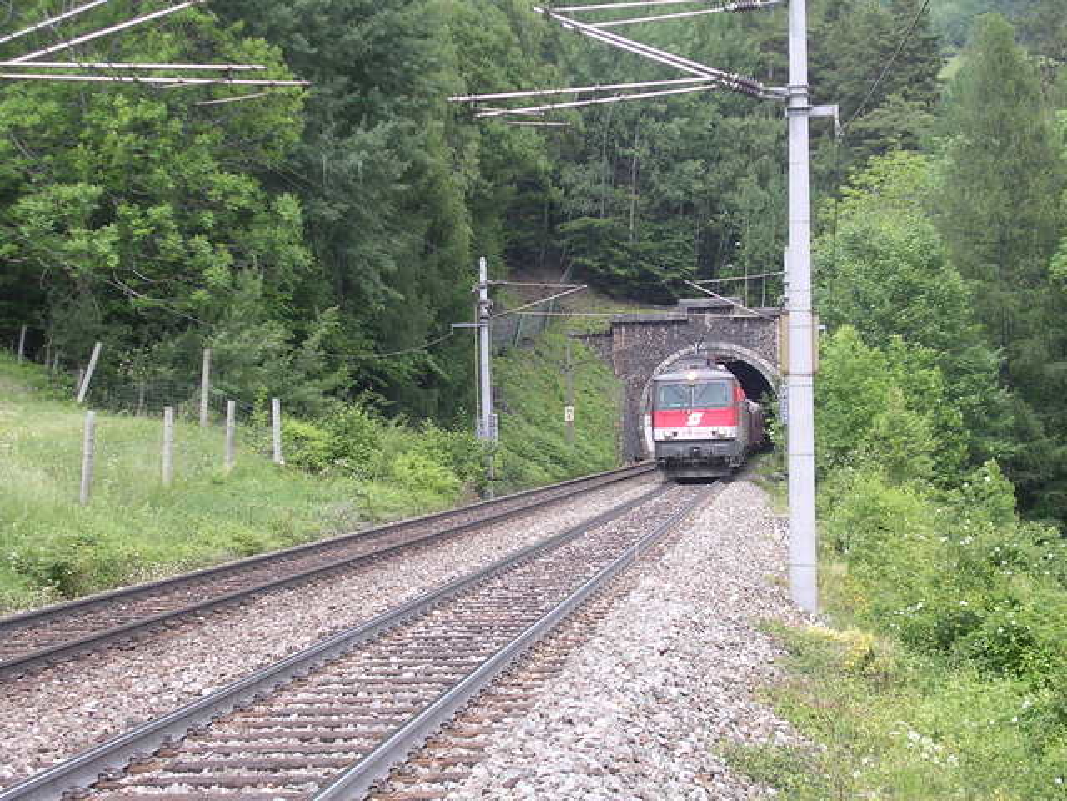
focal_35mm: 76
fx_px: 2343
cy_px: 400
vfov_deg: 19.4
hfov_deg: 25.7
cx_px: 534
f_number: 3.9
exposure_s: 1/165
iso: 100
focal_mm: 11.6
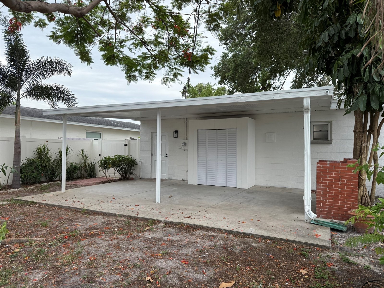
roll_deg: -0.3
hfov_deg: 71.6
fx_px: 266
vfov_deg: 56.8
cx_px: 192
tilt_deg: +1.3
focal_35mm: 24
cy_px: 144
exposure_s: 1/1522
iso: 100
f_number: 1.78
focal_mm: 6.76
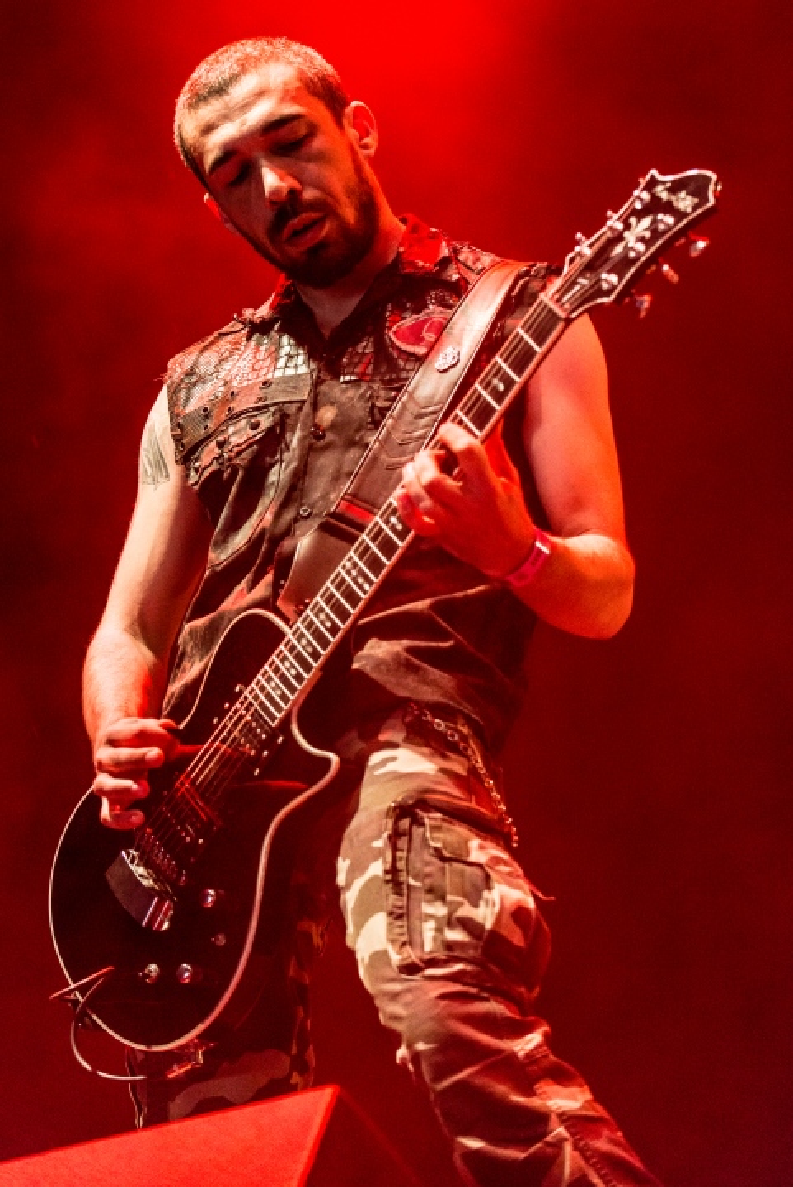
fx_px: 3629
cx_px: 396
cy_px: 594
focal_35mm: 110
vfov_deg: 18.6
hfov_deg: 12.5
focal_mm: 110
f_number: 3.2
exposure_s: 1/250
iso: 3200
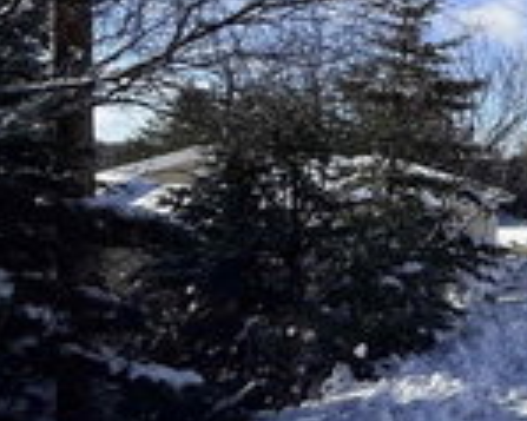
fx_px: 733
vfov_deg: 31.9
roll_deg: +0.2
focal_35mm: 47
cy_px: 156
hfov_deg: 25.0
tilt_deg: +0.3
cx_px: 863
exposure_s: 1/4149
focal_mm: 2.22
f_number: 2.2
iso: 50
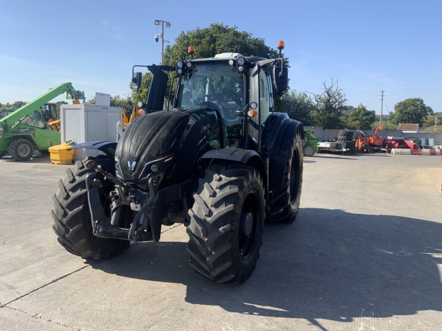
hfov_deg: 61.7
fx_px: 370
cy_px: 166
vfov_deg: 48.2
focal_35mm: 29
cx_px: 221
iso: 16
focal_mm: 3
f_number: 1.8
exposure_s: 1/1015
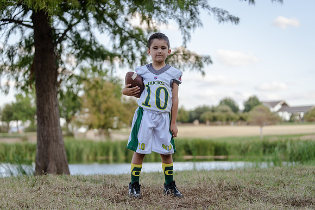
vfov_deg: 19.5
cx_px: 158
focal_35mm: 70
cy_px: 105
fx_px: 613
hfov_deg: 28.8
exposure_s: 1/320
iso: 160
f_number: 2.8
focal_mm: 70
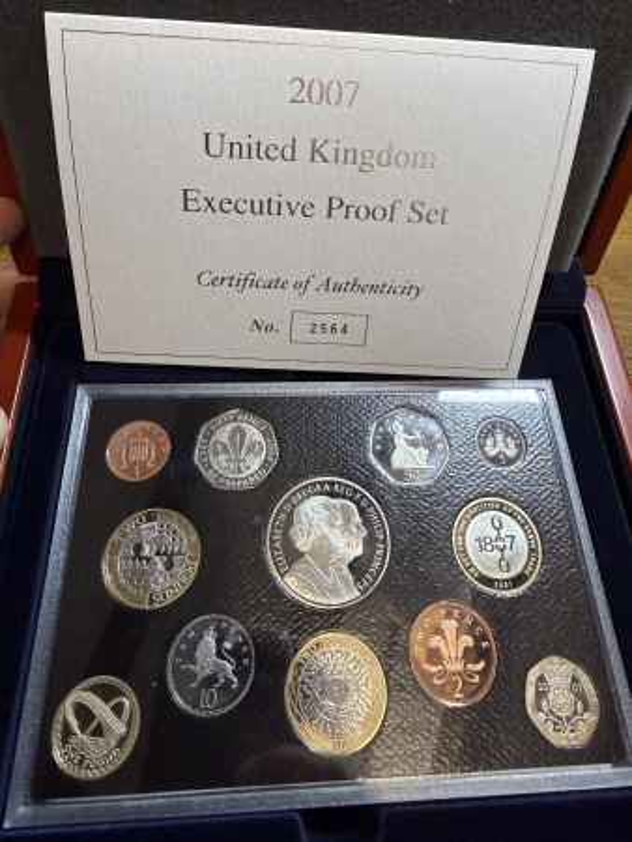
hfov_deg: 56.9
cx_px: 316
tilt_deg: -43.2
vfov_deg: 71.6
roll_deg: +0.2
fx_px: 584
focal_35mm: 24
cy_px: 421
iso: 160
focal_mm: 2.22
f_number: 2.2
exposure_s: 1/48
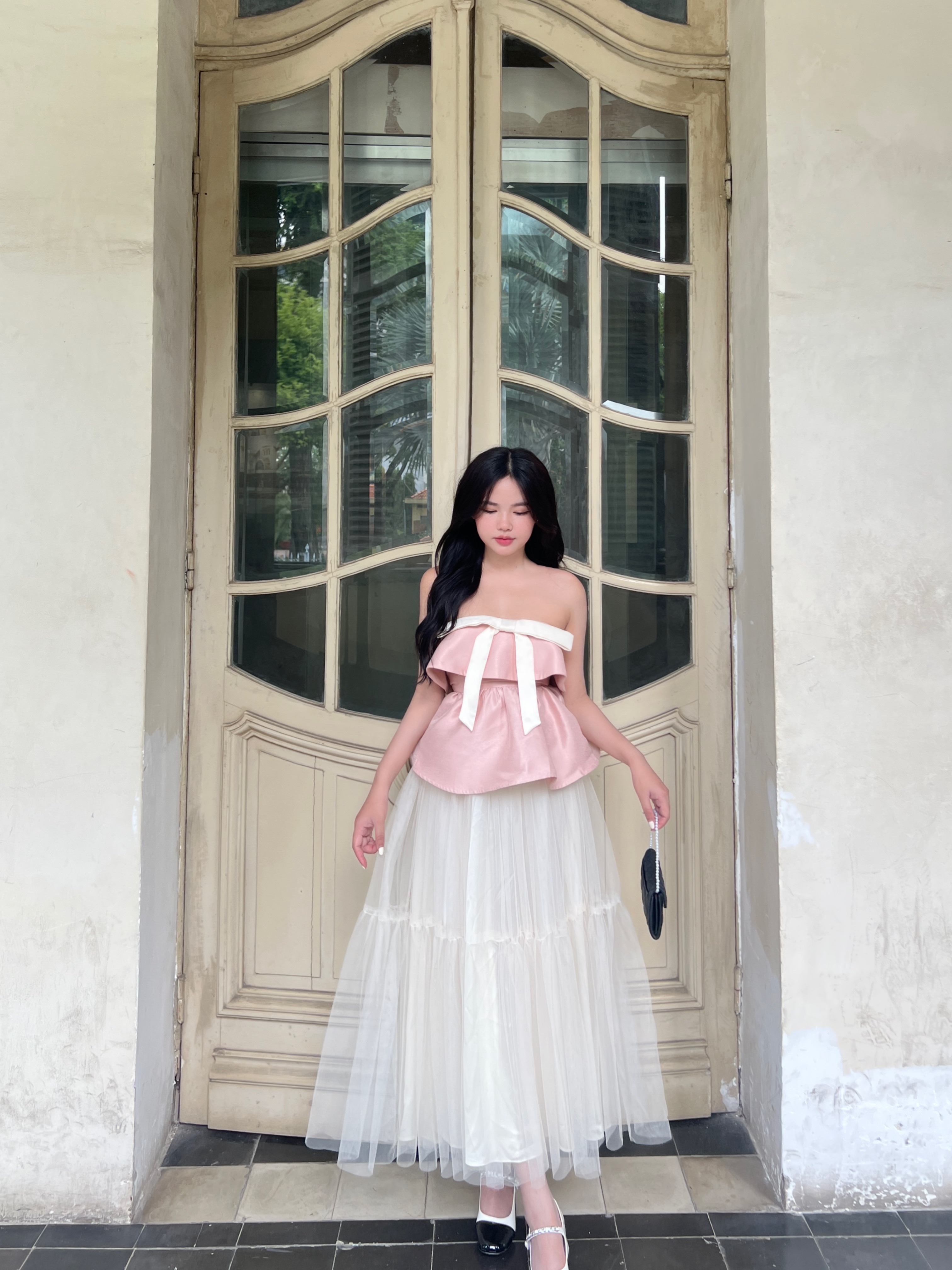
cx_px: 476
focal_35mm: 26
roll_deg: +2.4
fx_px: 953
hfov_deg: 53.1
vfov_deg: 67.3
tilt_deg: +0.6
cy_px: 635
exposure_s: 1/121
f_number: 1.5
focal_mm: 5.7
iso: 32
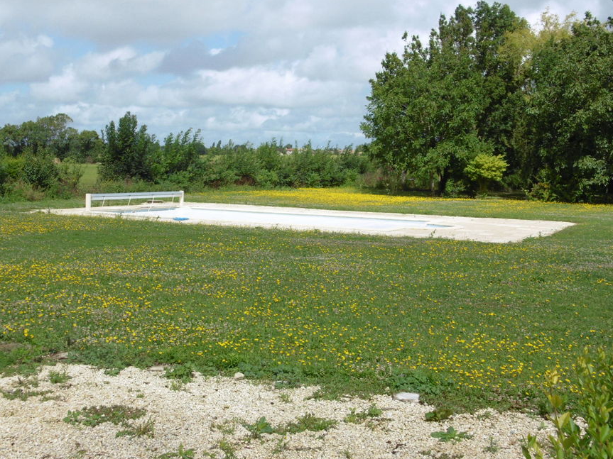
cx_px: 286
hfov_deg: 37.5
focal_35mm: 51
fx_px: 903
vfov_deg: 28.6
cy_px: 229
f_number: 10.6
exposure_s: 1/200
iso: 100
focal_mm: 8
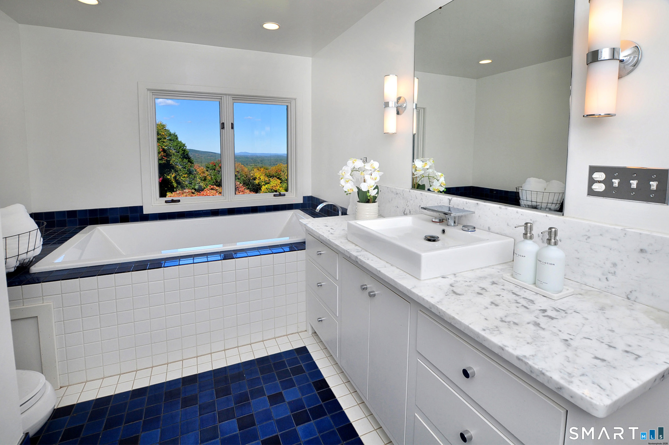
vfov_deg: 77.2
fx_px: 278
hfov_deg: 100.5
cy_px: 222
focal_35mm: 15
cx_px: 334
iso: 200
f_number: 7.1
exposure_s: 1/160
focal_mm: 10
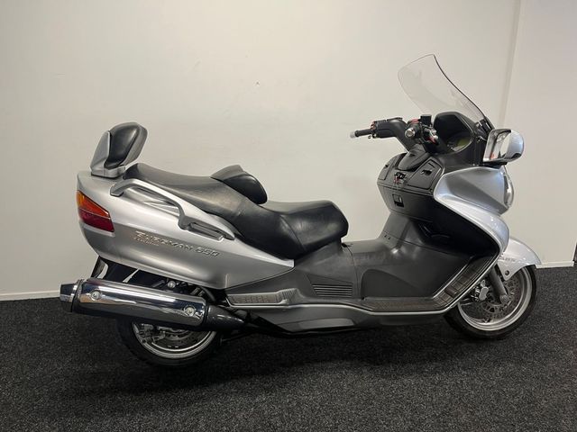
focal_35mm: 26
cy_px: 216
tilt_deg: -17.0
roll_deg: -0.1
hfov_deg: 67.3
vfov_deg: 53.1
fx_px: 433
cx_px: 288
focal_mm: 5.1
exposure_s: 1/50
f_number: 1.6
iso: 80
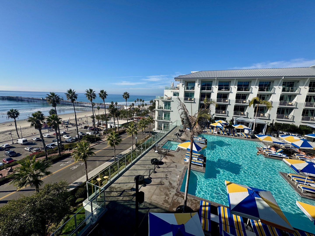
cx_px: 158
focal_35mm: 14
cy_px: 118
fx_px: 127
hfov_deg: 102.1
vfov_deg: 85.7
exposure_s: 1/2674
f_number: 2.2
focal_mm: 2.22
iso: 50
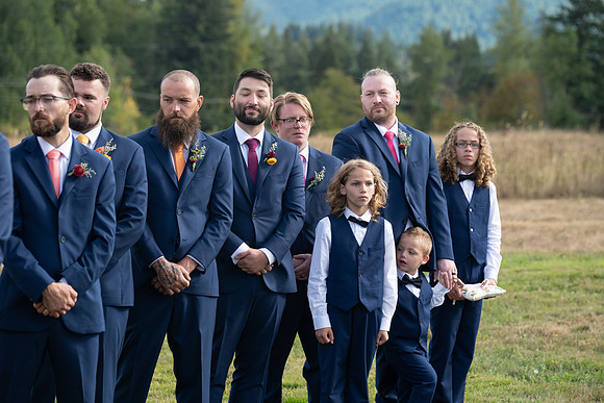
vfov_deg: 11.5
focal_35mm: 119
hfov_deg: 17.2
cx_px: 302
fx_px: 1997
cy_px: 202
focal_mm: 119
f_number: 4.5
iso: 400
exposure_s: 1/800
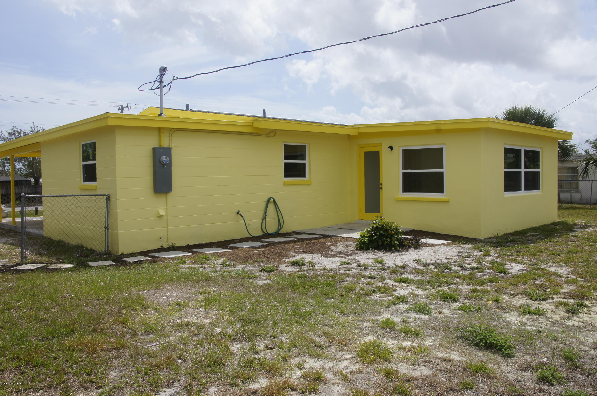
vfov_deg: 43.5
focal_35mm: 30
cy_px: 198
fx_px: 497
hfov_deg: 62.0
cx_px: 298
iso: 100
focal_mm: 20
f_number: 11
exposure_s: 1/125
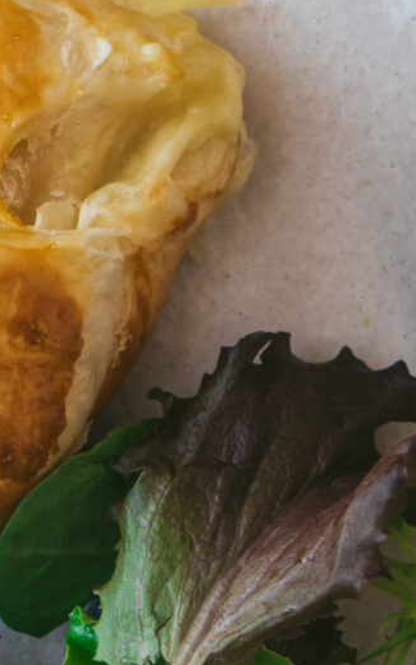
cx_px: -65
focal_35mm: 191
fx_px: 3460
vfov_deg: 10.9
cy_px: 4
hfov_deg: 6.8
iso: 100
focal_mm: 38
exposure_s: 1/50
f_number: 3.5
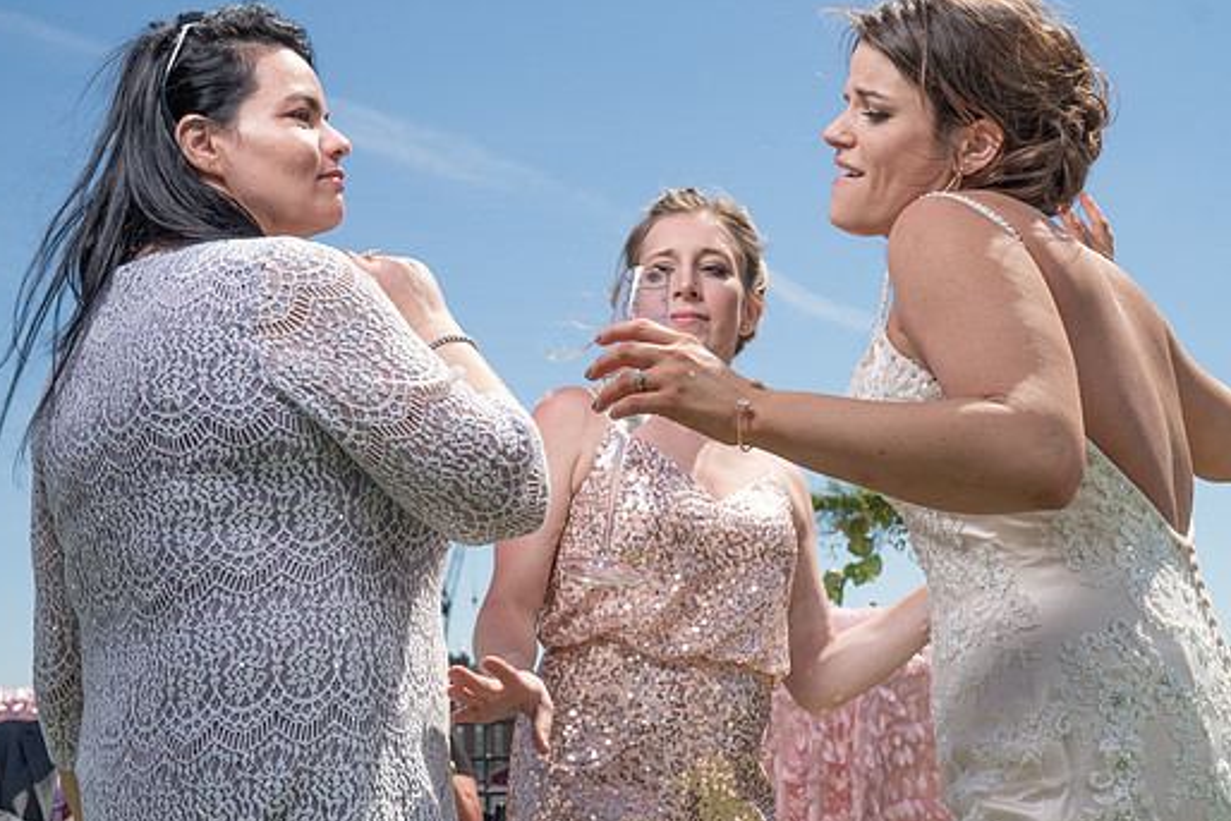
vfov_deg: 27.0
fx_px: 1710
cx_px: 624
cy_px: 471
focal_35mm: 50
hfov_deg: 39.6
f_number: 7.1
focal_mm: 35
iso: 50
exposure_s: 1/250
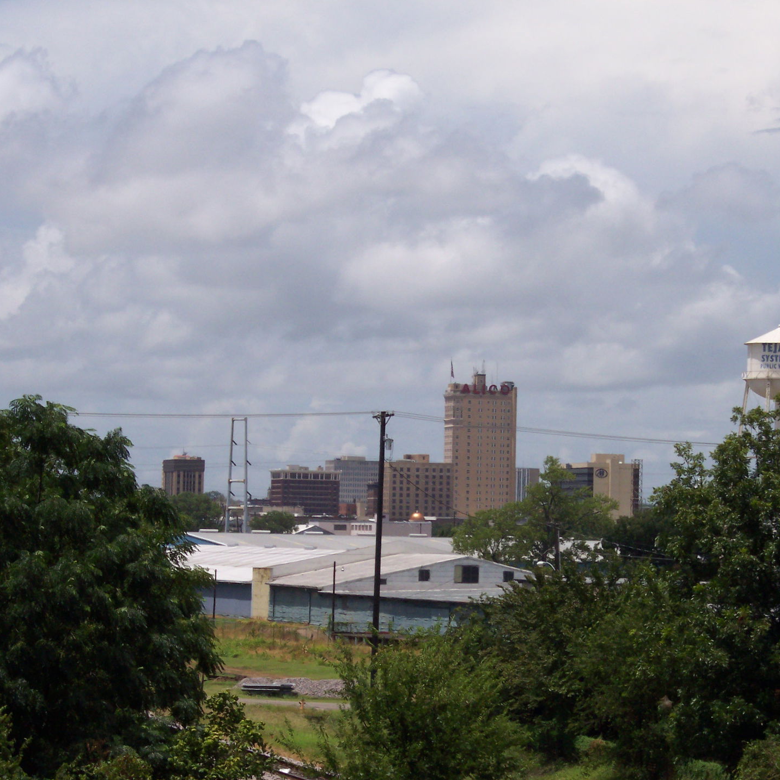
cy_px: 389
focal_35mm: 135
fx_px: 3442
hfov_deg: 12.9
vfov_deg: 12.9
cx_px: 425
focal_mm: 24
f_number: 8
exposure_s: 1/500
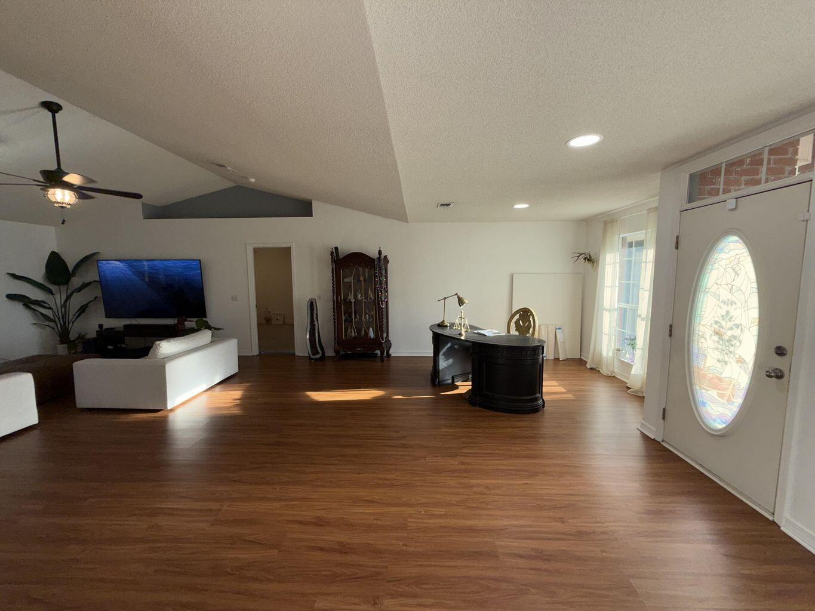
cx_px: 408
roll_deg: +0.0
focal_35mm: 14
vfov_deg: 85.7
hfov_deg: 102.1
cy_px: 306
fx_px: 330
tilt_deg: -4.9
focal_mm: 2.22
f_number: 2.2
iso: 20
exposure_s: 1/122
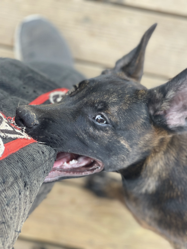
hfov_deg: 22.9
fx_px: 461
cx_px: 94
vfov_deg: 30.3
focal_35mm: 64
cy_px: 124
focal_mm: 7.5
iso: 50
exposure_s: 1/121
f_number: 2.2
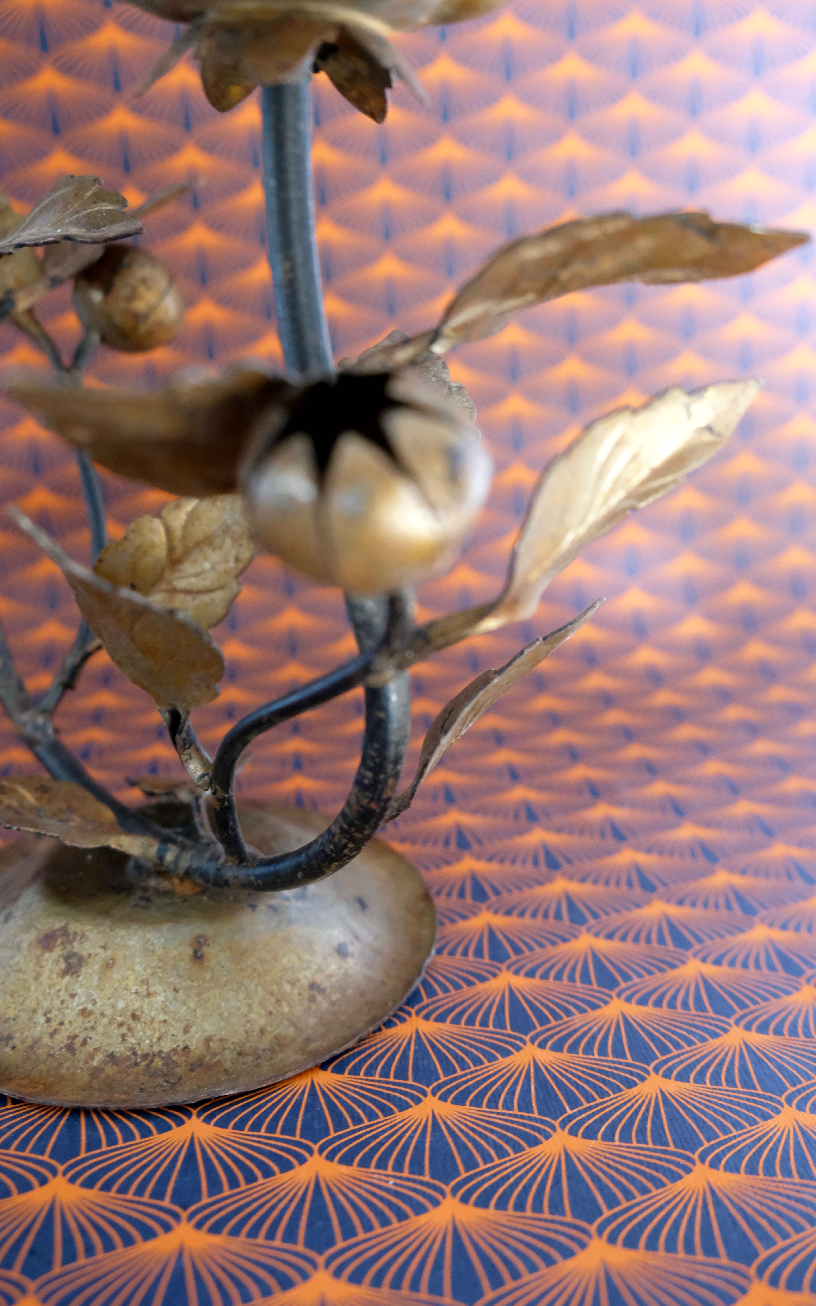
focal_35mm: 32
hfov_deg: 39.4
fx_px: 1139
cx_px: 433
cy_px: 648
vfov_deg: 59.7
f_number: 4
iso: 4000
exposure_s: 1/60
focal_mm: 20.5
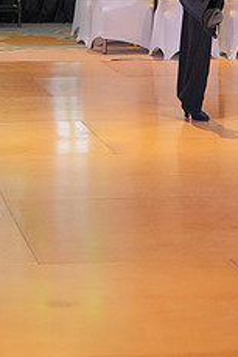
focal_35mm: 177
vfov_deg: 11.4
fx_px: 1752
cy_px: -51
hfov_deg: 7.7
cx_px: -49
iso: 8000
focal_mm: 70
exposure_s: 1/500
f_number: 4
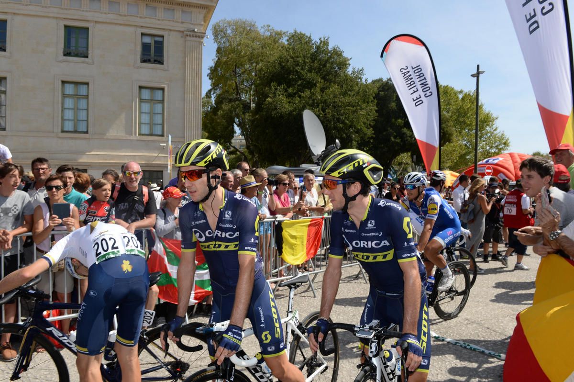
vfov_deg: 53.1
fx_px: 382
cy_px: 191
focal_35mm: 24
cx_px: 287
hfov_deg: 73.8
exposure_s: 1/250
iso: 200
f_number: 11
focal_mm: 24
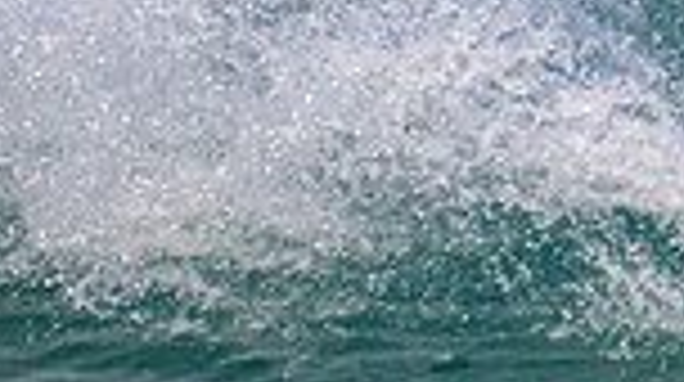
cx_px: 1647
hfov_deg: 0.5
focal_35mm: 4127
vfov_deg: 0.3
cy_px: -215
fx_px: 74746
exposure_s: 1/2000
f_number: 11
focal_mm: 800
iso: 1000
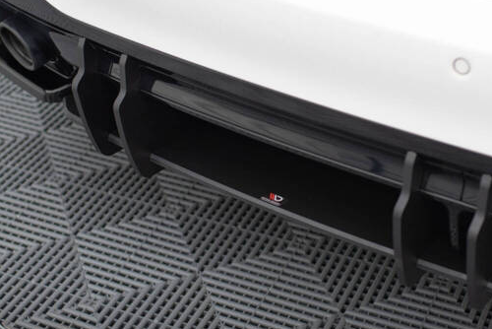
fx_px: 957
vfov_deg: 19.4
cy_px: 119
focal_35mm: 70
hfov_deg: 28.6
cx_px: 326
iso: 500
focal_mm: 35
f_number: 2.5
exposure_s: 1/160
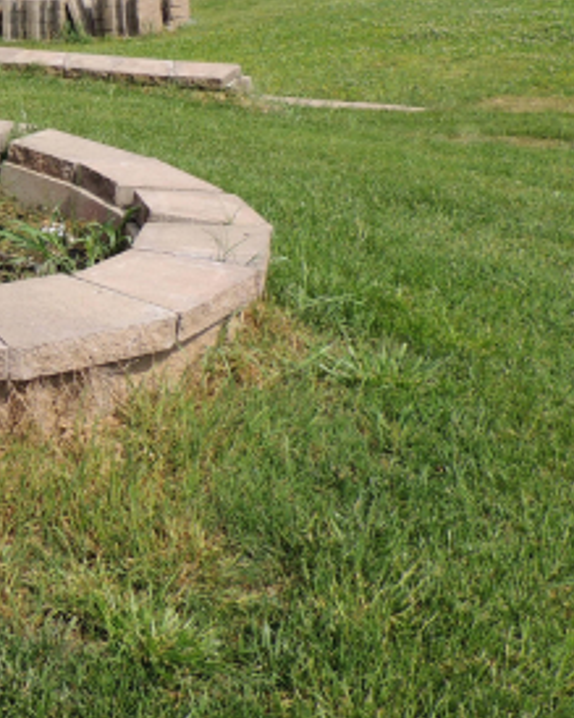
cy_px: 165
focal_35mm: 57
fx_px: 1211
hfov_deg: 23.4
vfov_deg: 32.3
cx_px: -185
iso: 100
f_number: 3
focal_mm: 4.3
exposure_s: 1/1250
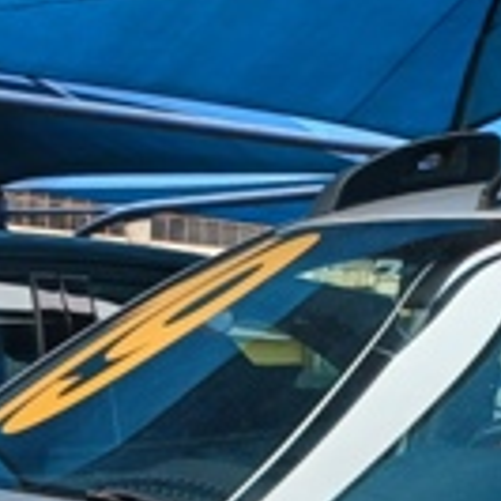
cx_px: 471
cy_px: 976
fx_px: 2260
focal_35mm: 138
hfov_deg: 12.5
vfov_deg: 11.5
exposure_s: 1/120
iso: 32
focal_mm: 3.98
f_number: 1.8
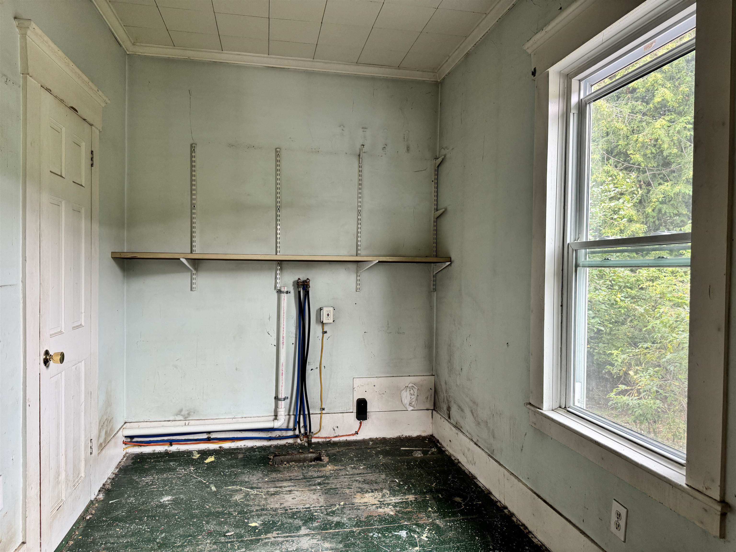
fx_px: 510
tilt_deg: -1.5
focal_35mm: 24
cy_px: 276
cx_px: 368
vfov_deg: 56.8
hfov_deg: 71.6
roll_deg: -0.6
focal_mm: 6.76
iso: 160
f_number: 1.78
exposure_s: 1/60
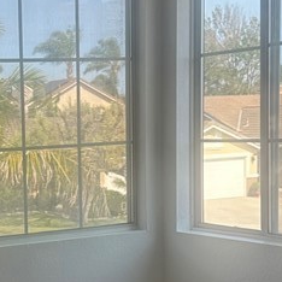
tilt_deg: -4.4
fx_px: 857
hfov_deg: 18.1
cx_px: -19
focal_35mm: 93
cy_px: 219
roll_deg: +0.5
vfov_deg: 18.5
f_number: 1.78
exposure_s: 1/1019
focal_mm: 6.86
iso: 80
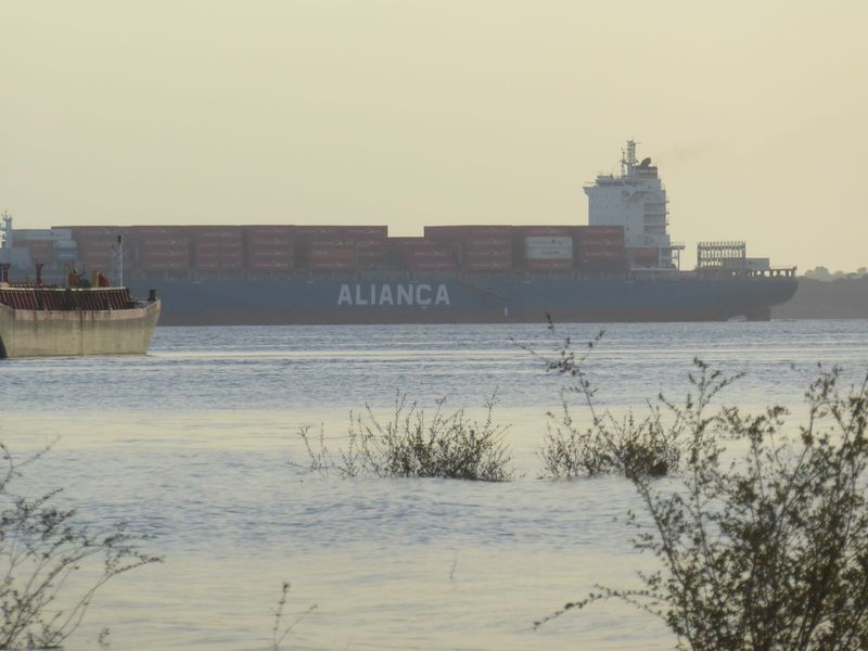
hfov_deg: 3.3
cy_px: 326
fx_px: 14970
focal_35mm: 597
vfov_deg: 2.5
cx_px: 434
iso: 80
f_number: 6.1
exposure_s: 1/200
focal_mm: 96.2
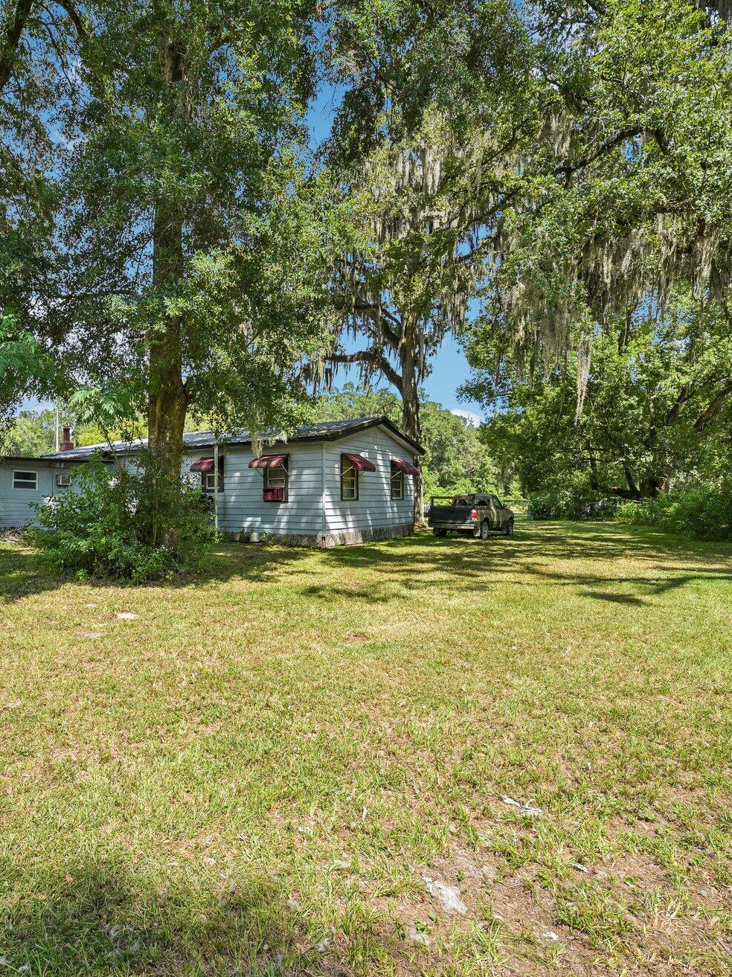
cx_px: 237
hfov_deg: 61.7
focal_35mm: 21
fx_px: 592
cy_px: 496
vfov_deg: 79.0
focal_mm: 14
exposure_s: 1/125
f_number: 8
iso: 100
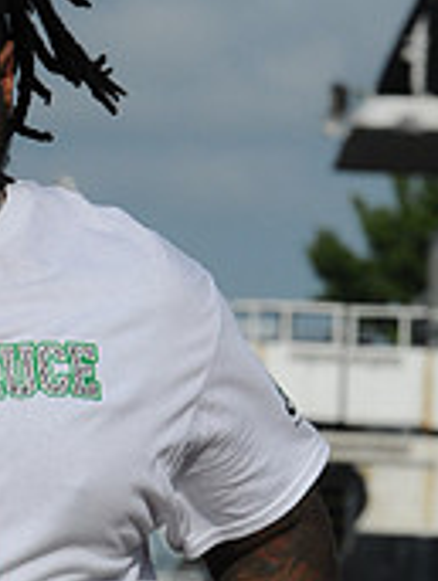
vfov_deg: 3.0
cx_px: -59
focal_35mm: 658
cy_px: 781
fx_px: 11053
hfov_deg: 2.3
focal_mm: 135
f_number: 10
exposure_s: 1/1250
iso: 320
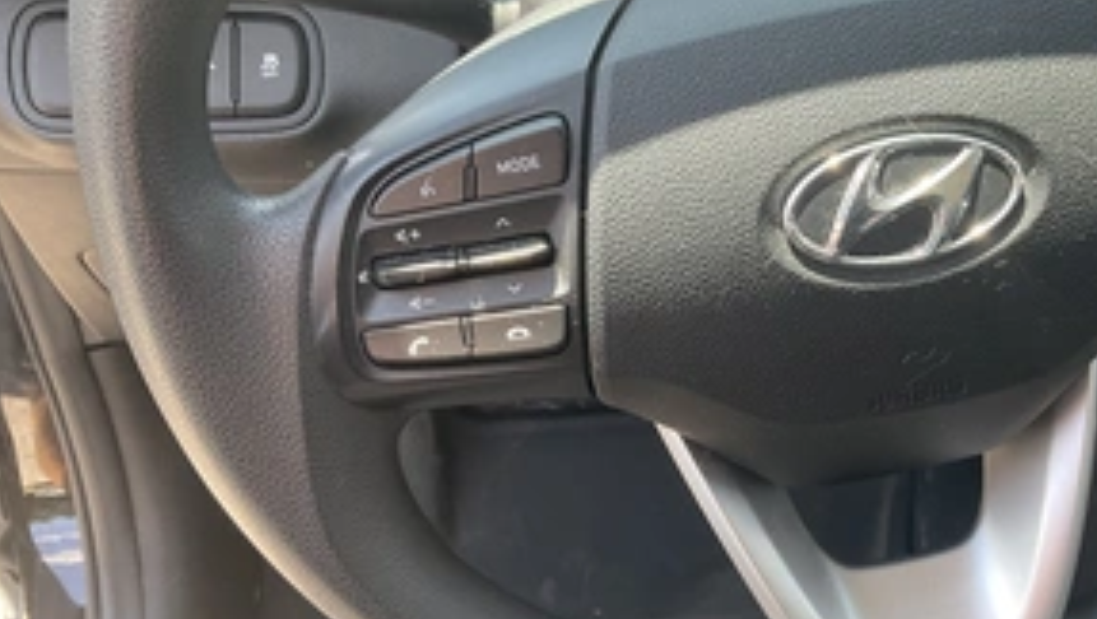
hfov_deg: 45.4
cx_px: 757
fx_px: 1281
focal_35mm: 44
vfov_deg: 27.0
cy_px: 416
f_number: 1.8
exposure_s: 1/122
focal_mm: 3
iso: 40
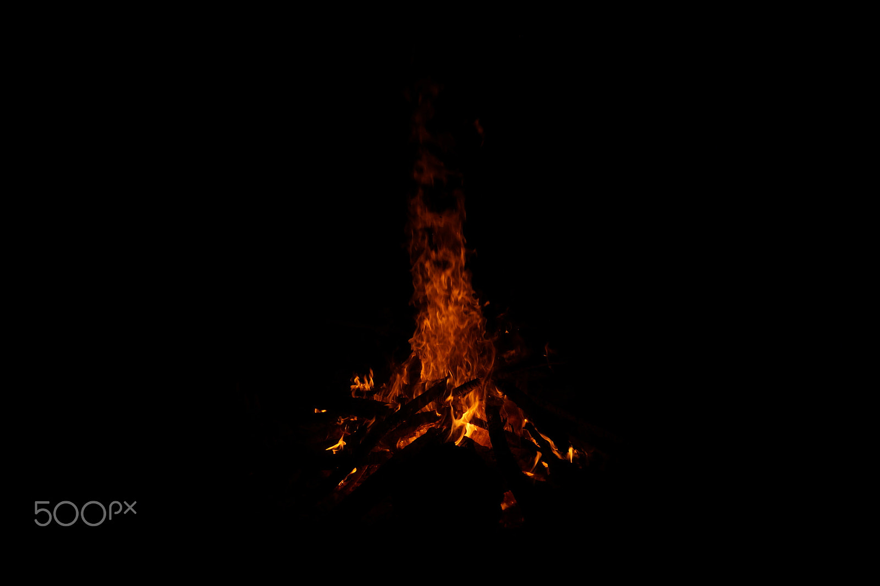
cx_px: 440
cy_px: 293
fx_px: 1026
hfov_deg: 46.4
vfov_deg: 31.9
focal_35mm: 42
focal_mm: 28
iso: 100
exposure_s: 1/320
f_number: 5
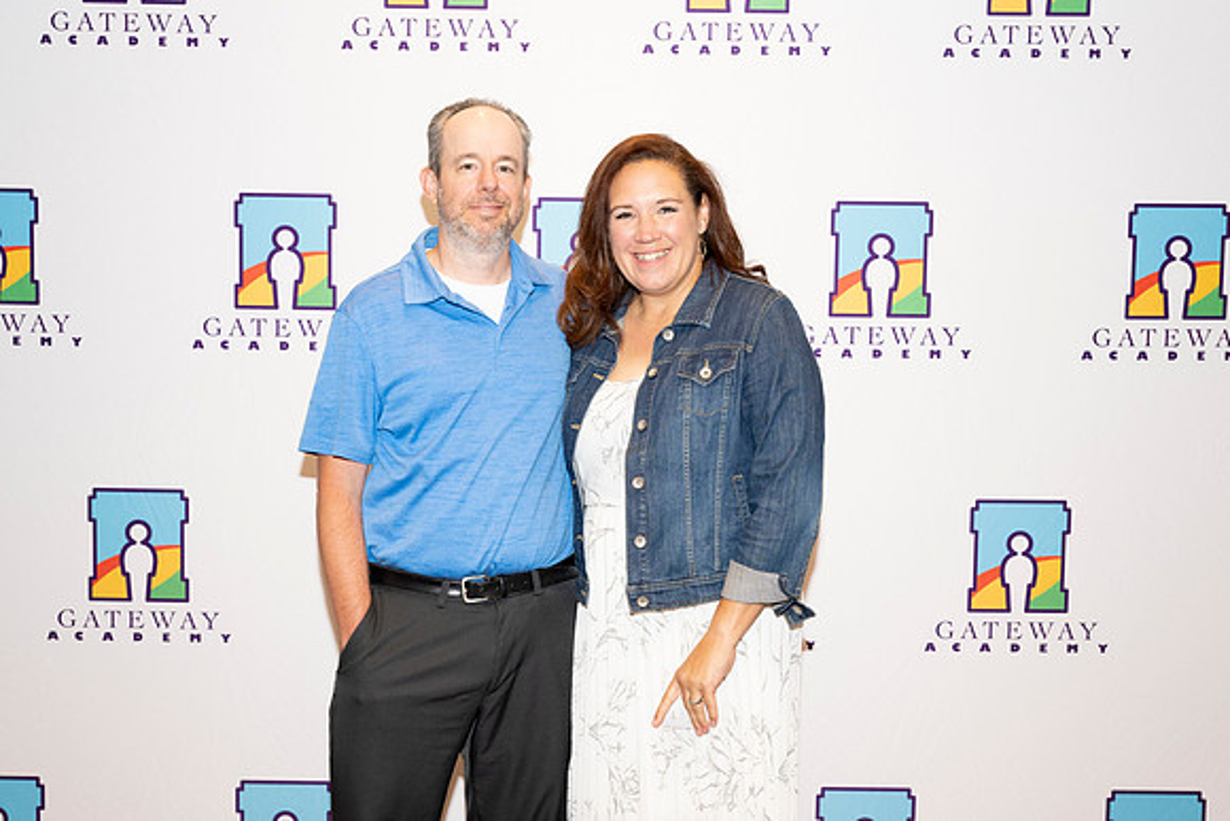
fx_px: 1701
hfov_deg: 39.7
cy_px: 410
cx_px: 615
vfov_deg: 27.1
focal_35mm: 50
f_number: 5.6
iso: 800
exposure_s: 1/160
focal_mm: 48
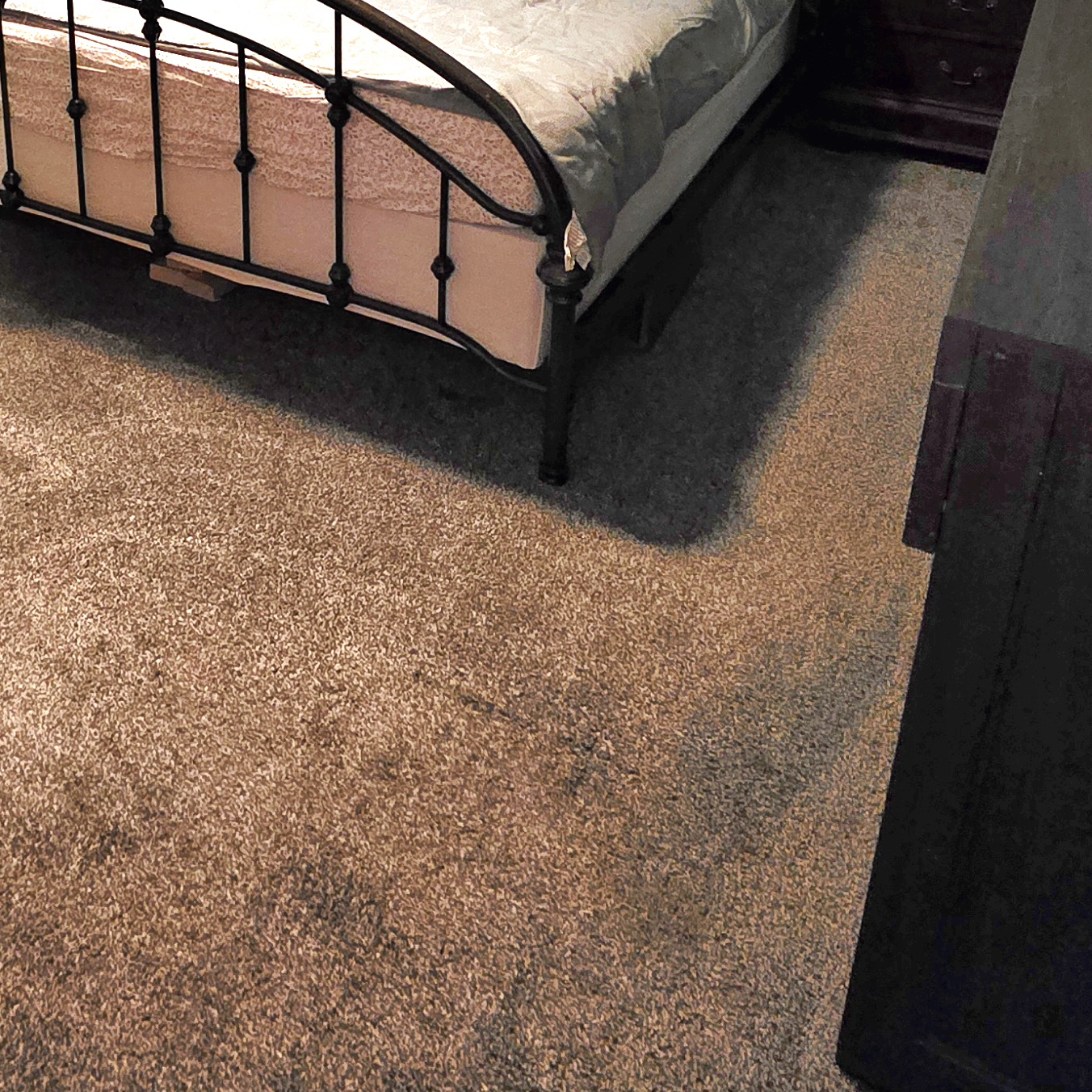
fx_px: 1213
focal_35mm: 34
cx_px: 237
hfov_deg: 46.2
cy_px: 48
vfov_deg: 43.0
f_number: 1.9
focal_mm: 2.2
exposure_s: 1/30
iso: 1000
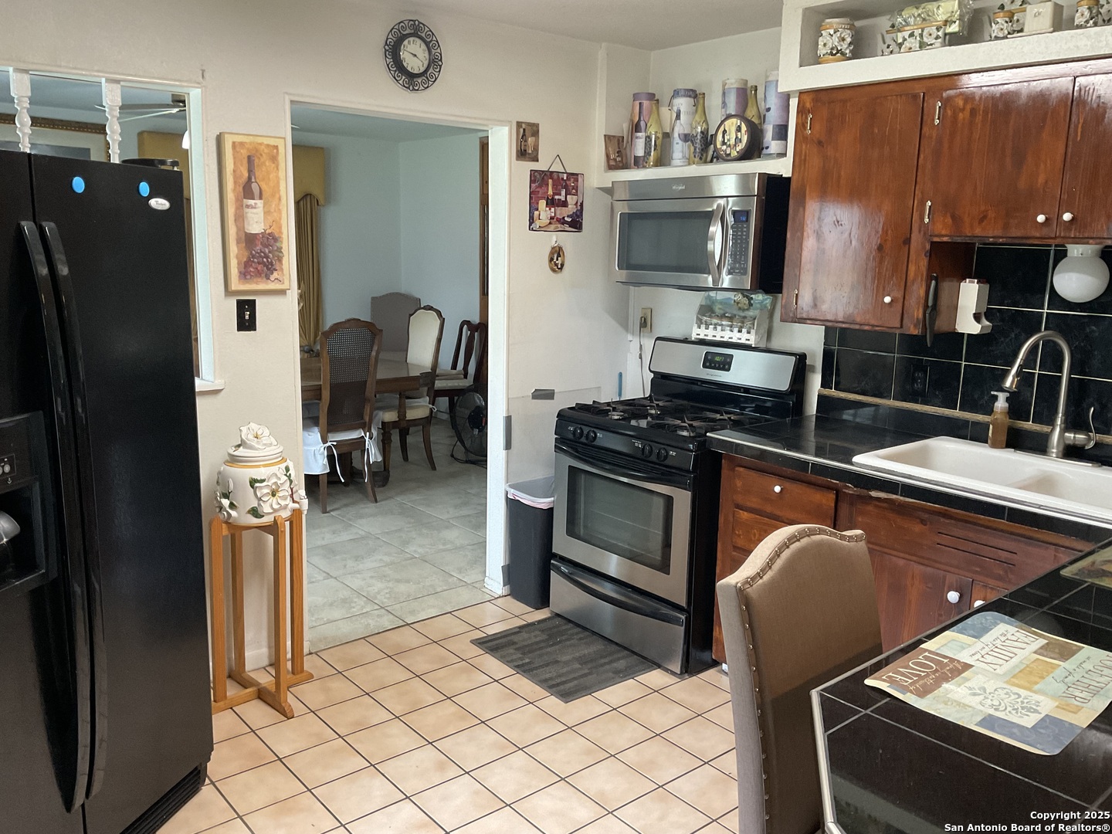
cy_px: 417
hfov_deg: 61.7
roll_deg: -0.1
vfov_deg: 48.2
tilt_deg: -11.2
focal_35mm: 29
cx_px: 556
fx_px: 932
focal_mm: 3
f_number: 1.8
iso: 160
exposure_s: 1/60
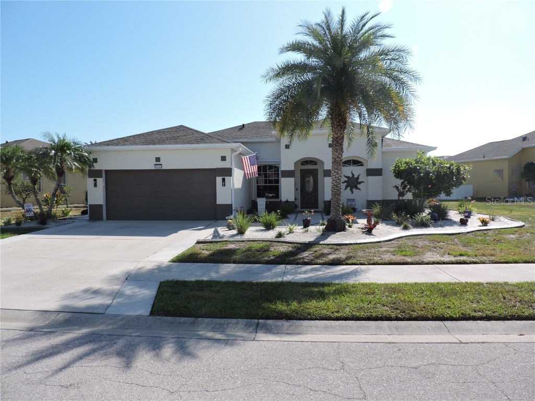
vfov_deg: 56.8
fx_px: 371
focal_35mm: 24
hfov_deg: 71.6
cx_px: 268
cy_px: 200
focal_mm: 4.3
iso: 100
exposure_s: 1/1250
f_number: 3
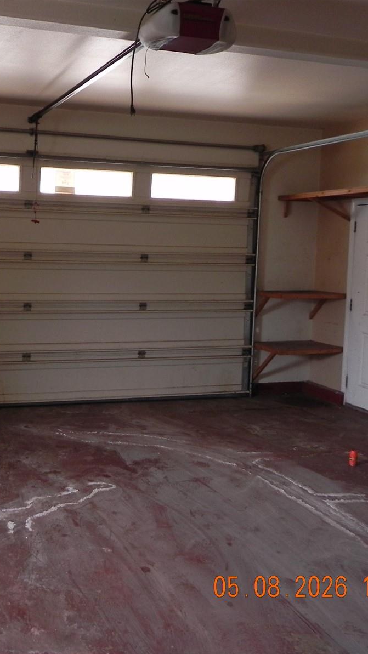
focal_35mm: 38
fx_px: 659
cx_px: 44
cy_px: 326
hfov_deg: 30.0
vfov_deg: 52.8
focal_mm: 4.6
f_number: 2.8
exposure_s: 1/30
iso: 198
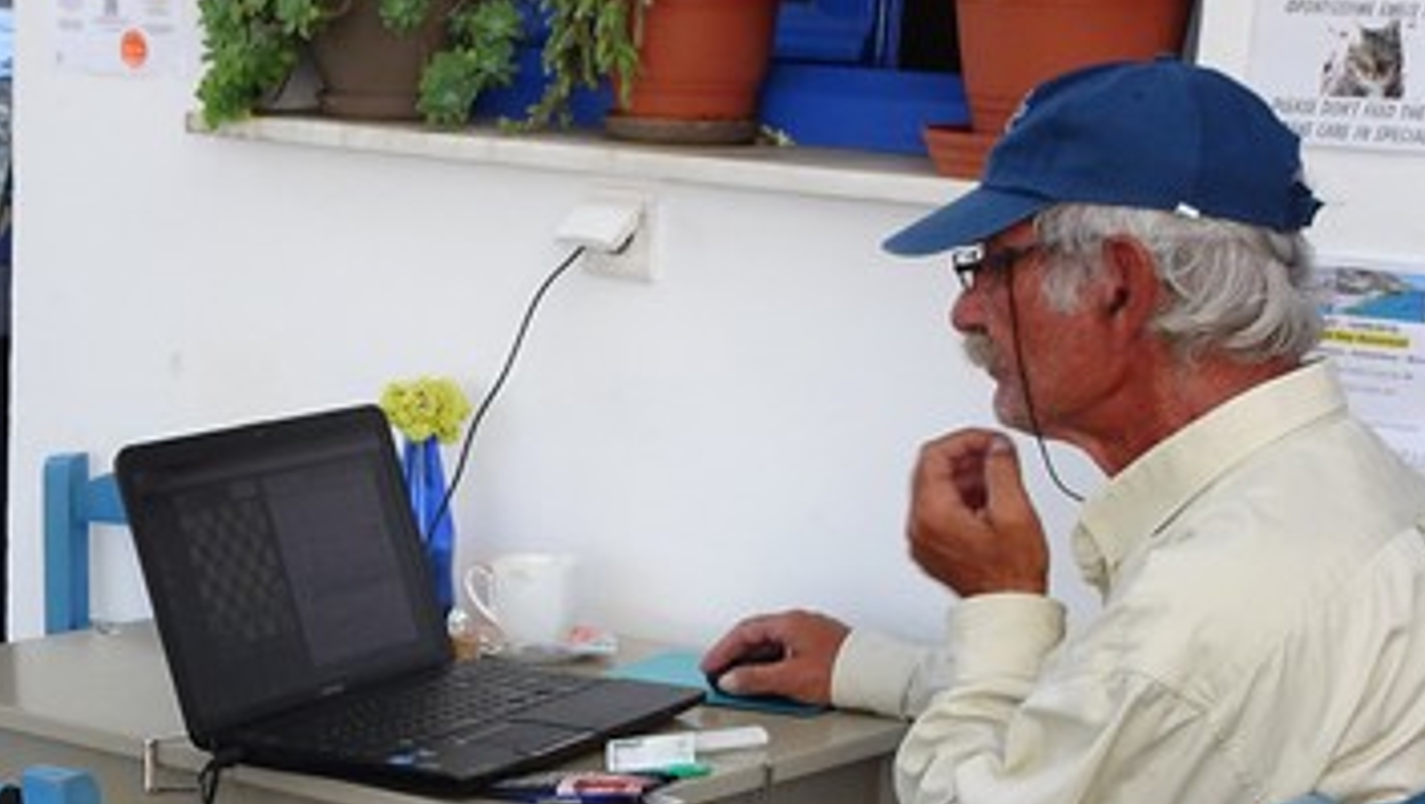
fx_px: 2987
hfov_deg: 26.5
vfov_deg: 15.1
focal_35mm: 79
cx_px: 347
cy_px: 776
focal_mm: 5.43
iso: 80
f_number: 4
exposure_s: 1/50
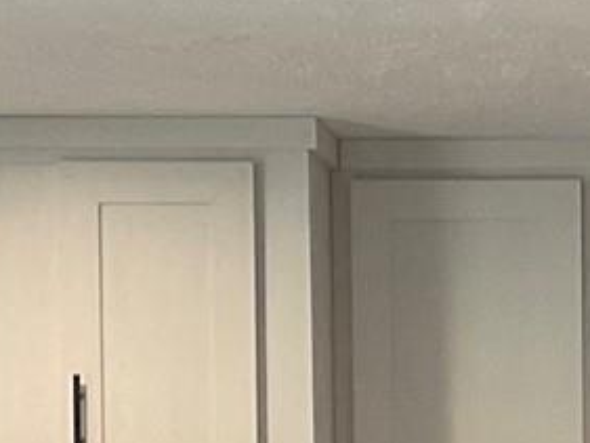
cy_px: 827
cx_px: 787
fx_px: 3598
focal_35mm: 211
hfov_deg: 9.2
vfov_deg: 6.9
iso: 64
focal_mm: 3
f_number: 1.8
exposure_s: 1/60
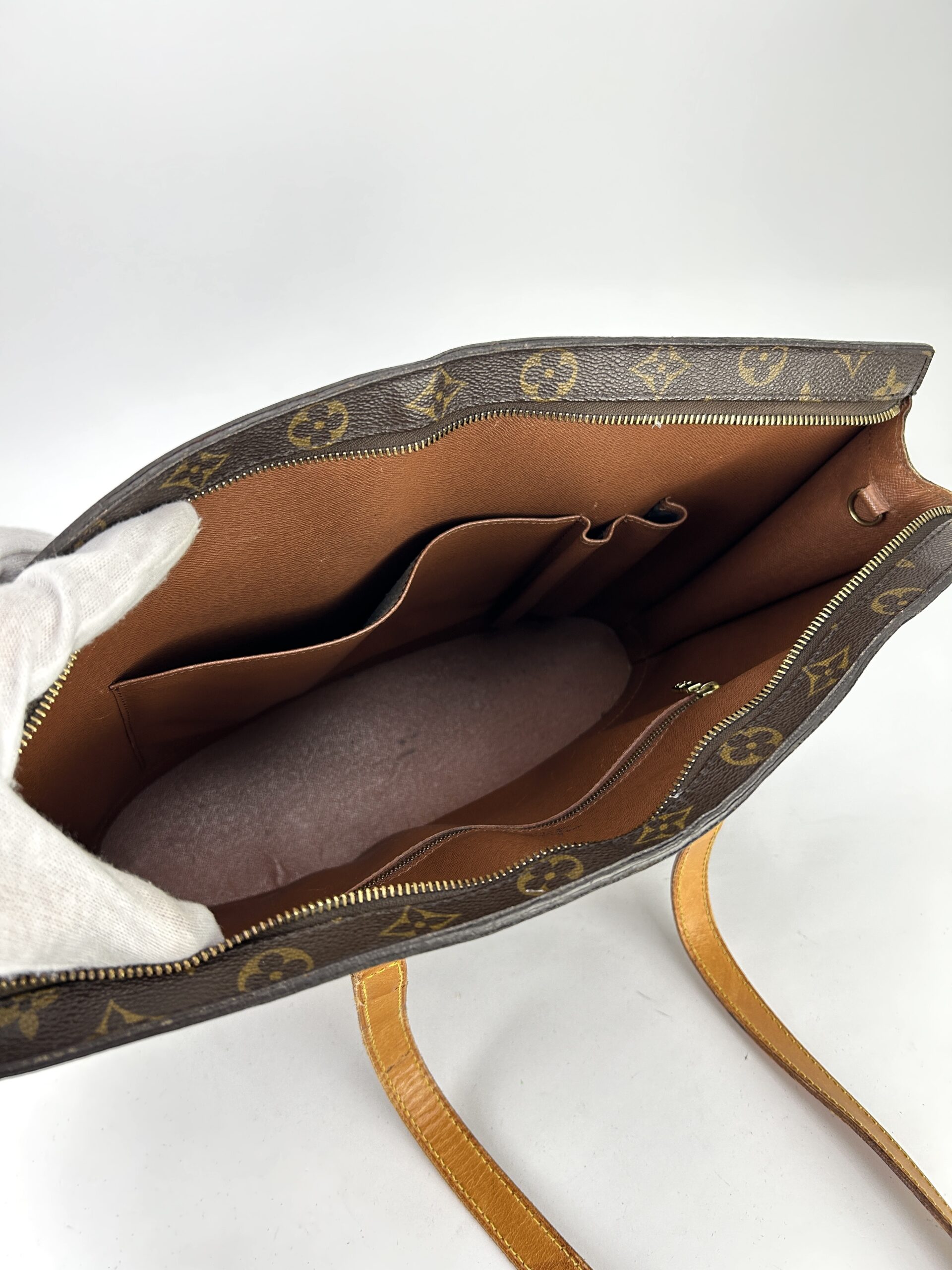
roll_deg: +7.8
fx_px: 953
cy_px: 635
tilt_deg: -33.9
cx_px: 476
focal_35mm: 26
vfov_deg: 67.3
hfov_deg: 53.1
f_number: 1.5
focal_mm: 5.7
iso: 64
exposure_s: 1/100
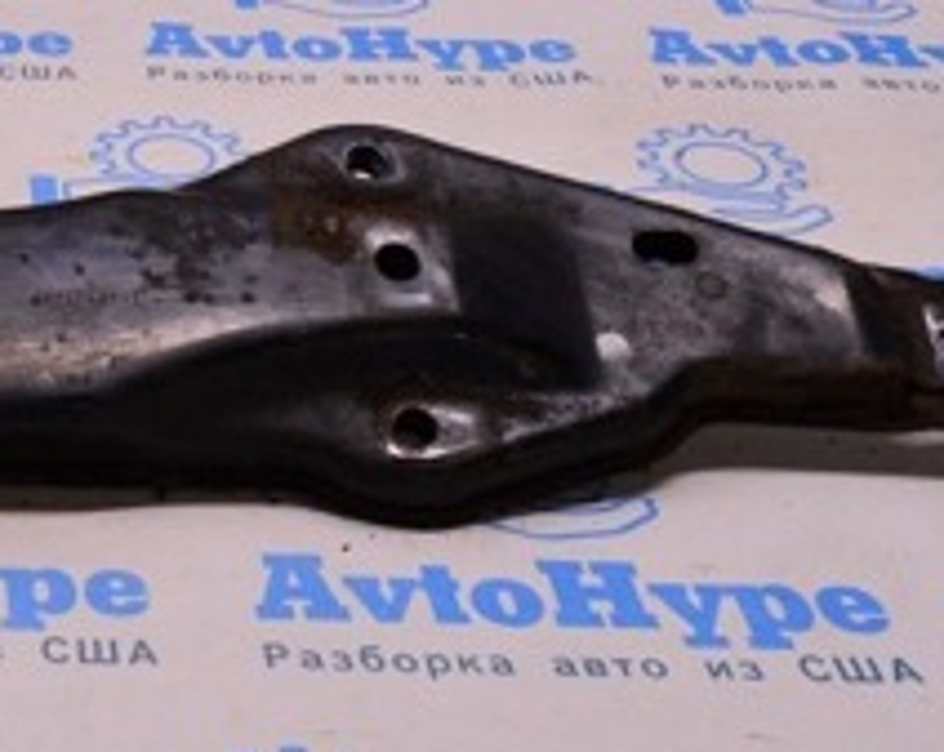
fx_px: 2372
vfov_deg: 17.5
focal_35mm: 85
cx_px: -263
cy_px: -51
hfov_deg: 20.6
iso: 1600
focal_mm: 20
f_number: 8
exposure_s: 1/125
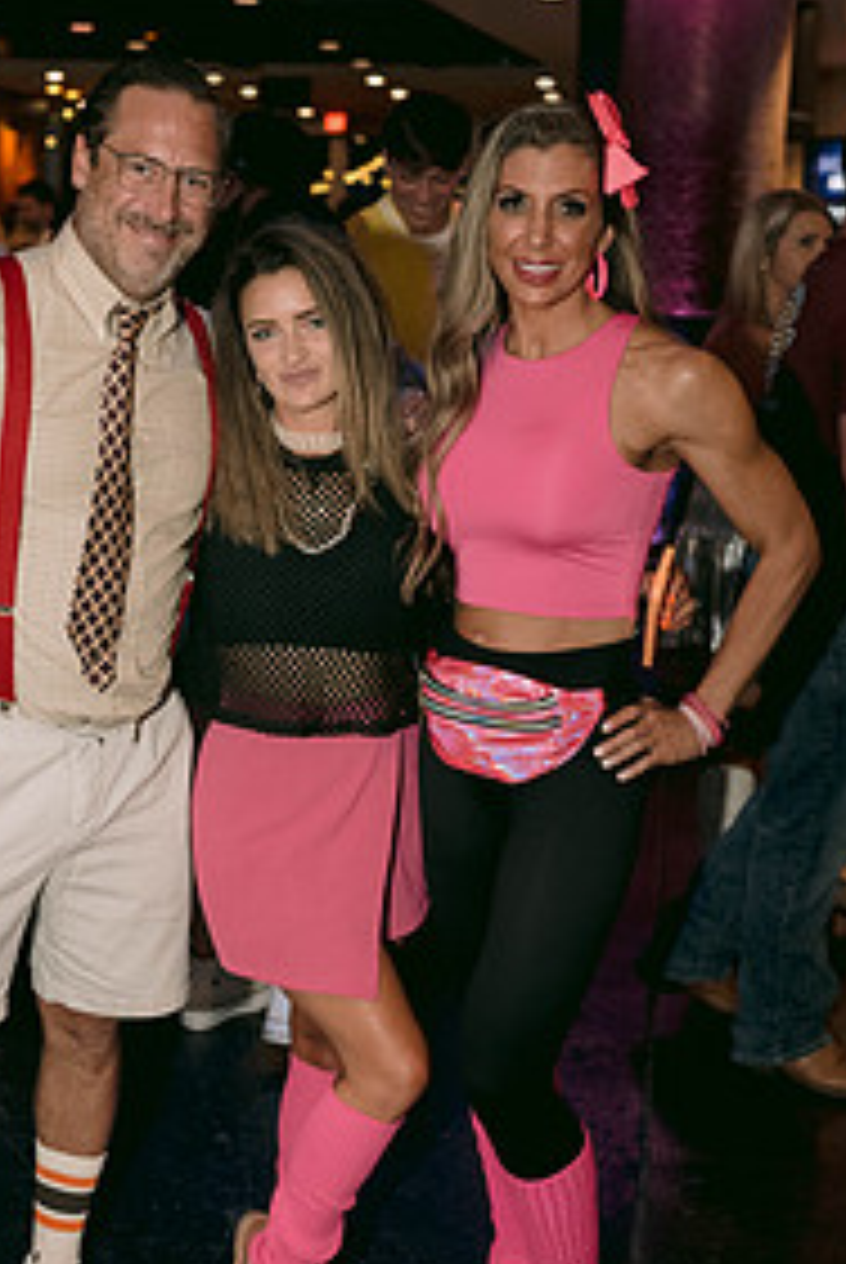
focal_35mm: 56
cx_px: 248
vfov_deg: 35.6
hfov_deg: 24.1
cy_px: 675
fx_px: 1969
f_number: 2.8
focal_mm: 35
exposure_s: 1/160
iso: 1600
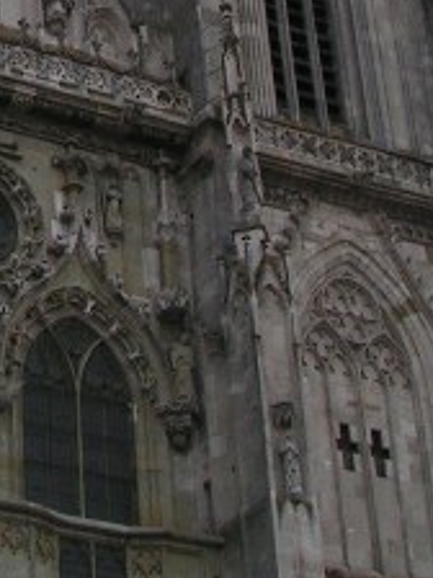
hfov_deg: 10.7
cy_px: -224
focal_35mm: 136
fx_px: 2268
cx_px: -137
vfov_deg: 13.8
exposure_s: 1/320
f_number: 5.6
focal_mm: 5.8
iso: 50
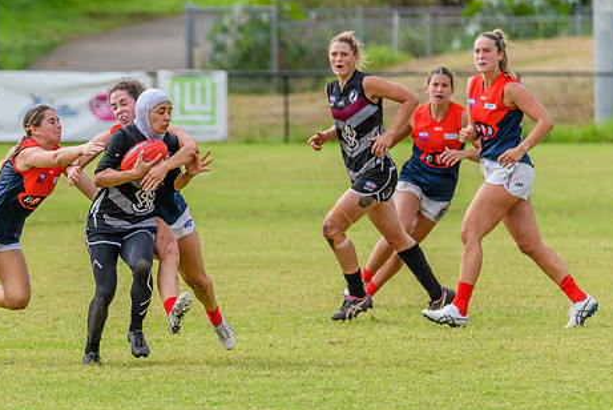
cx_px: 196
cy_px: 280
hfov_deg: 3.2
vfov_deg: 2.2
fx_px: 10819
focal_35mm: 635
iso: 800
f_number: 6
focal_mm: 360
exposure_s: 1/2000
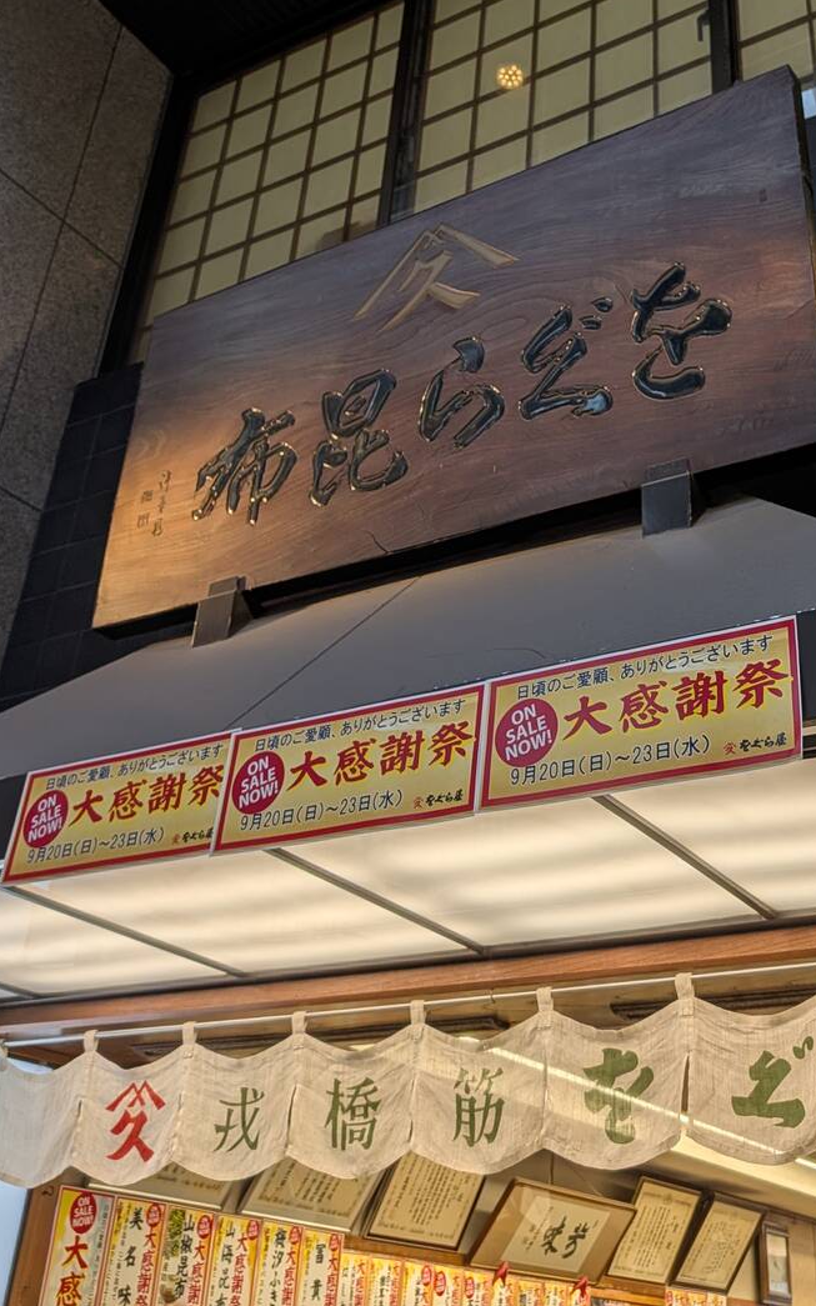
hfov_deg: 32.6
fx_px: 1388
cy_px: 370
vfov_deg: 48.9
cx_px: 527
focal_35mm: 39
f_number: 1.68
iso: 16
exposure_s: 1/1233
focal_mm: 6.9
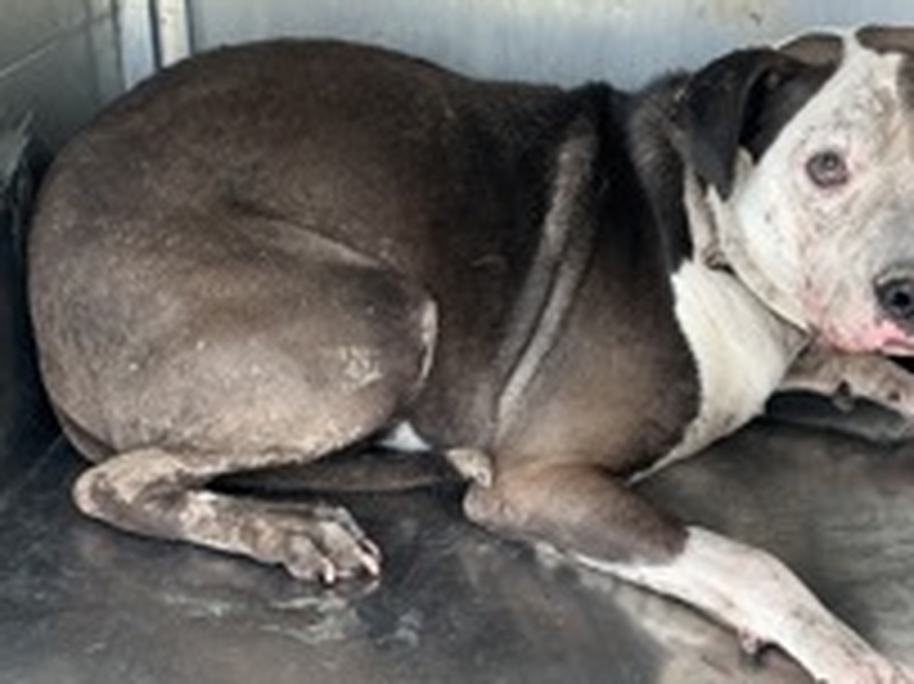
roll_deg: -1.2
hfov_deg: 32.2
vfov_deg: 24.4
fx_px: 1583
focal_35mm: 60
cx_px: 500
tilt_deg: -28.3
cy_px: 403
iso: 40
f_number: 1.8
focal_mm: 3
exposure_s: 1/120
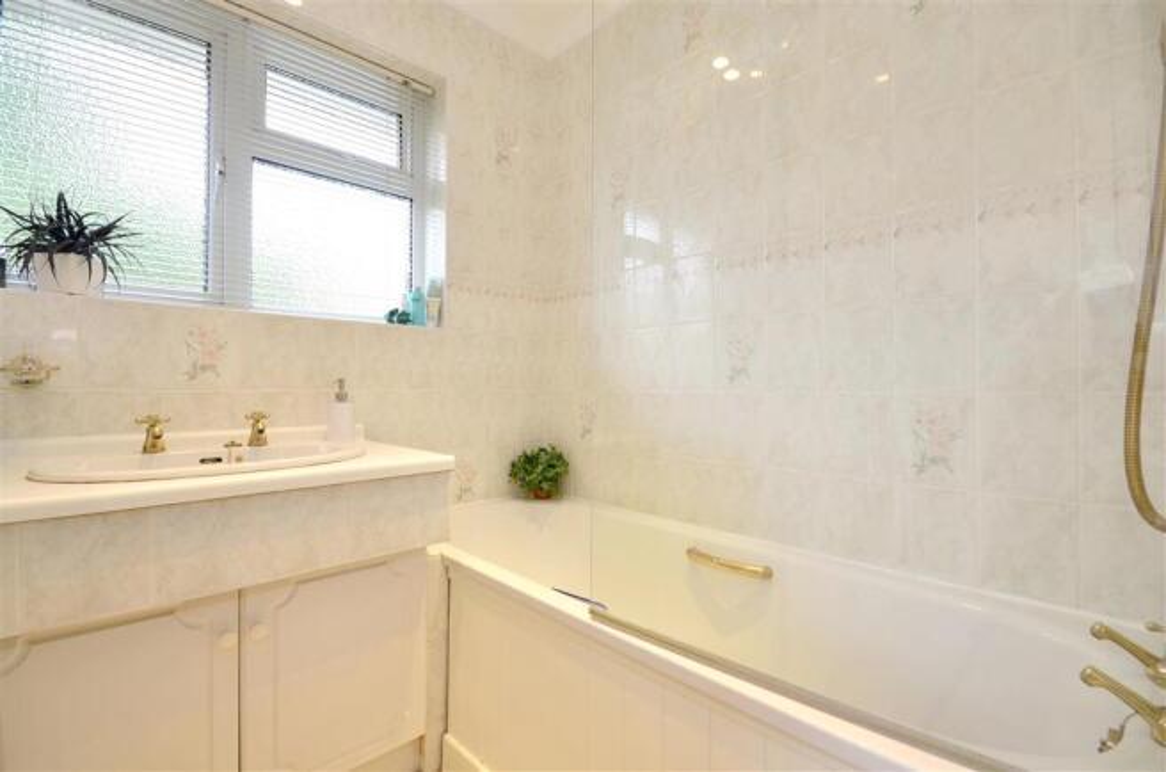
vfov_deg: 77.0
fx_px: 485
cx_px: 583
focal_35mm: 15
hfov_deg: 100.5
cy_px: 386
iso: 200
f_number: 9
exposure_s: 1/10
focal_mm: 10
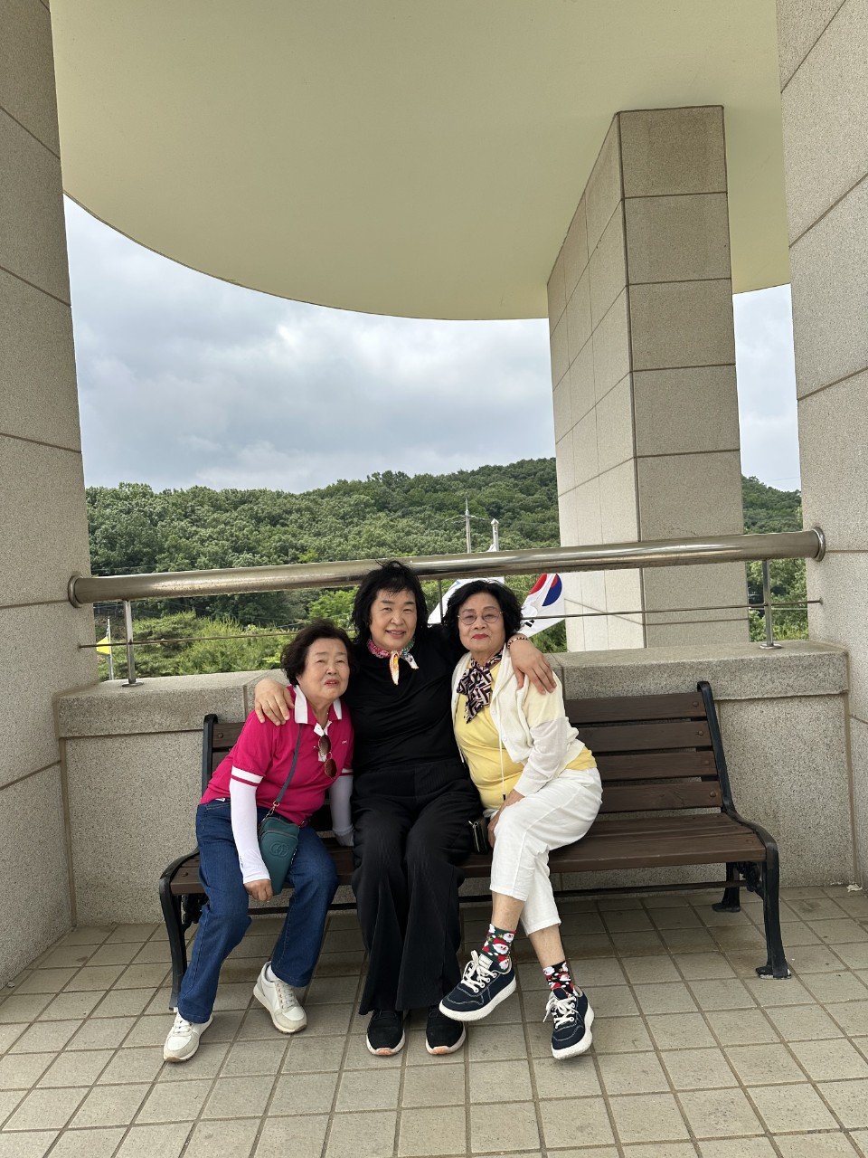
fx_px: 802
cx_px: 434
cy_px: 579
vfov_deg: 71.6
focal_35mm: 24
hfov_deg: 56.8
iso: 80
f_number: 1.78
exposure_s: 1/5000
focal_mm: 6.86
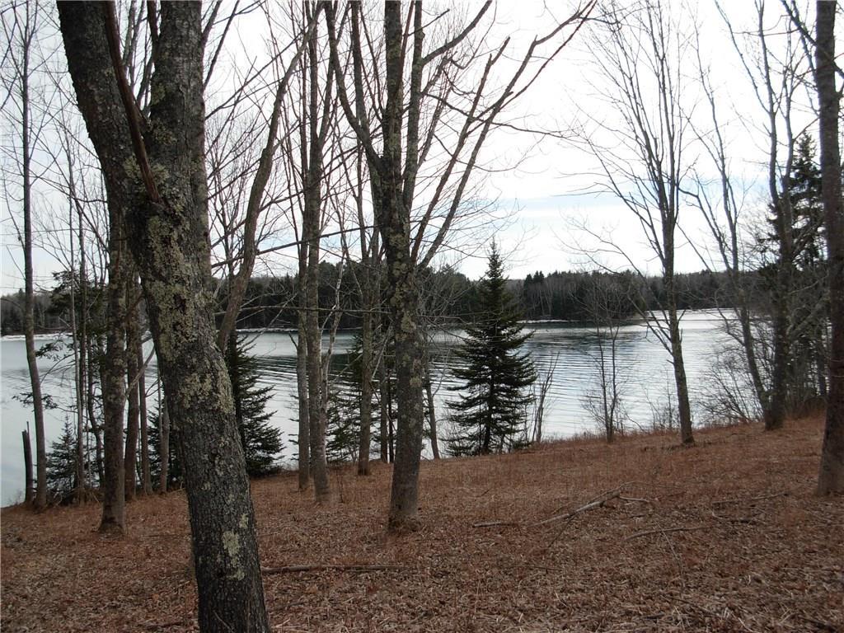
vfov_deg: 37.7
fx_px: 927
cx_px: 422
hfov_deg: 49.0
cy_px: 316
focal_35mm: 38
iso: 79
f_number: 2.9
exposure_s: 1/836
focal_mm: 6.3
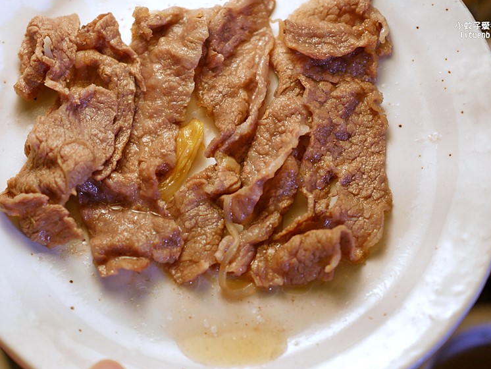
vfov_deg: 21.9
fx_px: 951
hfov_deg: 28.9
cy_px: 155
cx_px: 213
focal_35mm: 67
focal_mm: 25
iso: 200
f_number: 1.8
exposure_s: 1/160
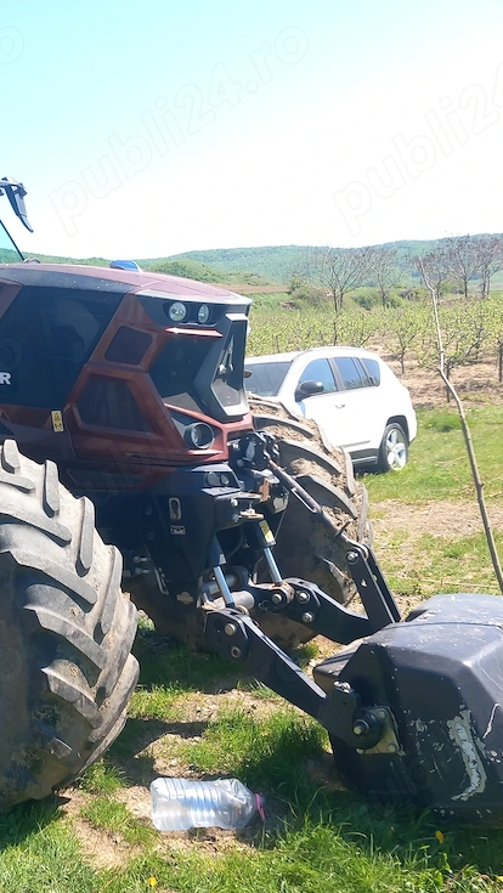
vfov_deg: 50.5
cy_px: 454
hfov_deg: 28.4
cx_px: 35
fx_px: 947
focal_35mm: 40
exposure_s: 1/198
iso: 20
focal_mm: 4
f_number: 1.8
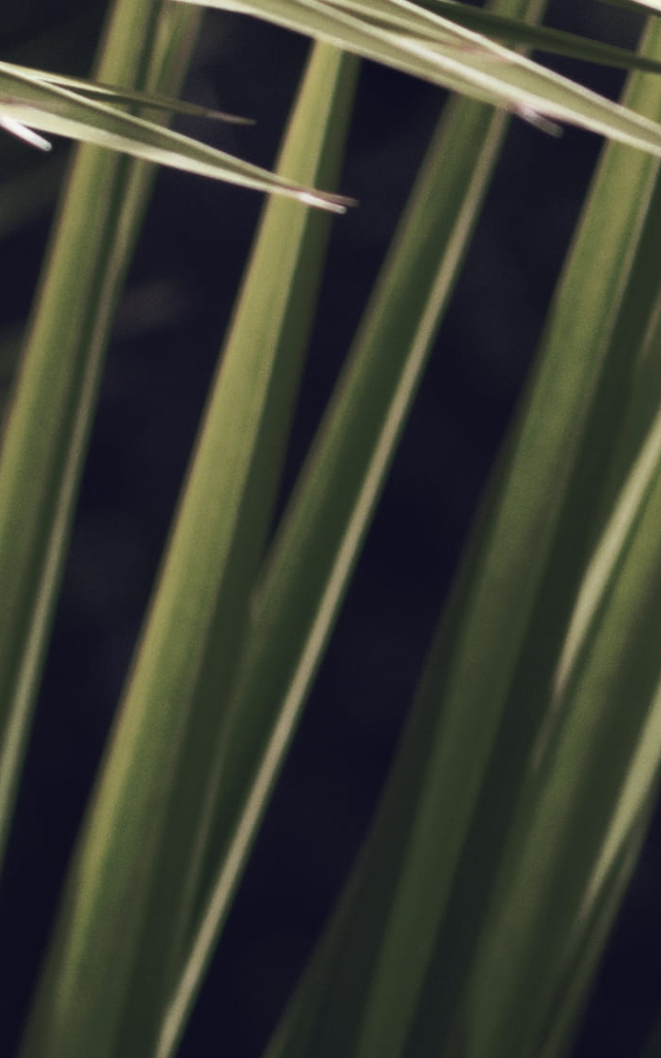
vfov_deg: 7.3
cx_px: 1261
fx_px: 8323
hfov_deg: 4.5
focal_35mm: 289
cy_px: 207
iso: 360
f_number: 3.2
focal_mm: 35
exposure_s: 1/4000
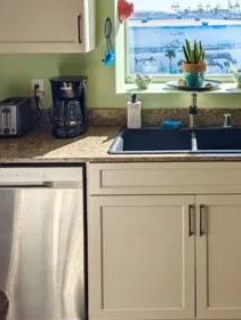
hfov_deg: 29.6
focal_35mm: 48
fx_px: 444
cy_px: 62
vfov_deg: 38.1
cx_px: 193
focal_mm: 6.81
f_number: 1.85
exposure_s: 1/1639
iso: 48
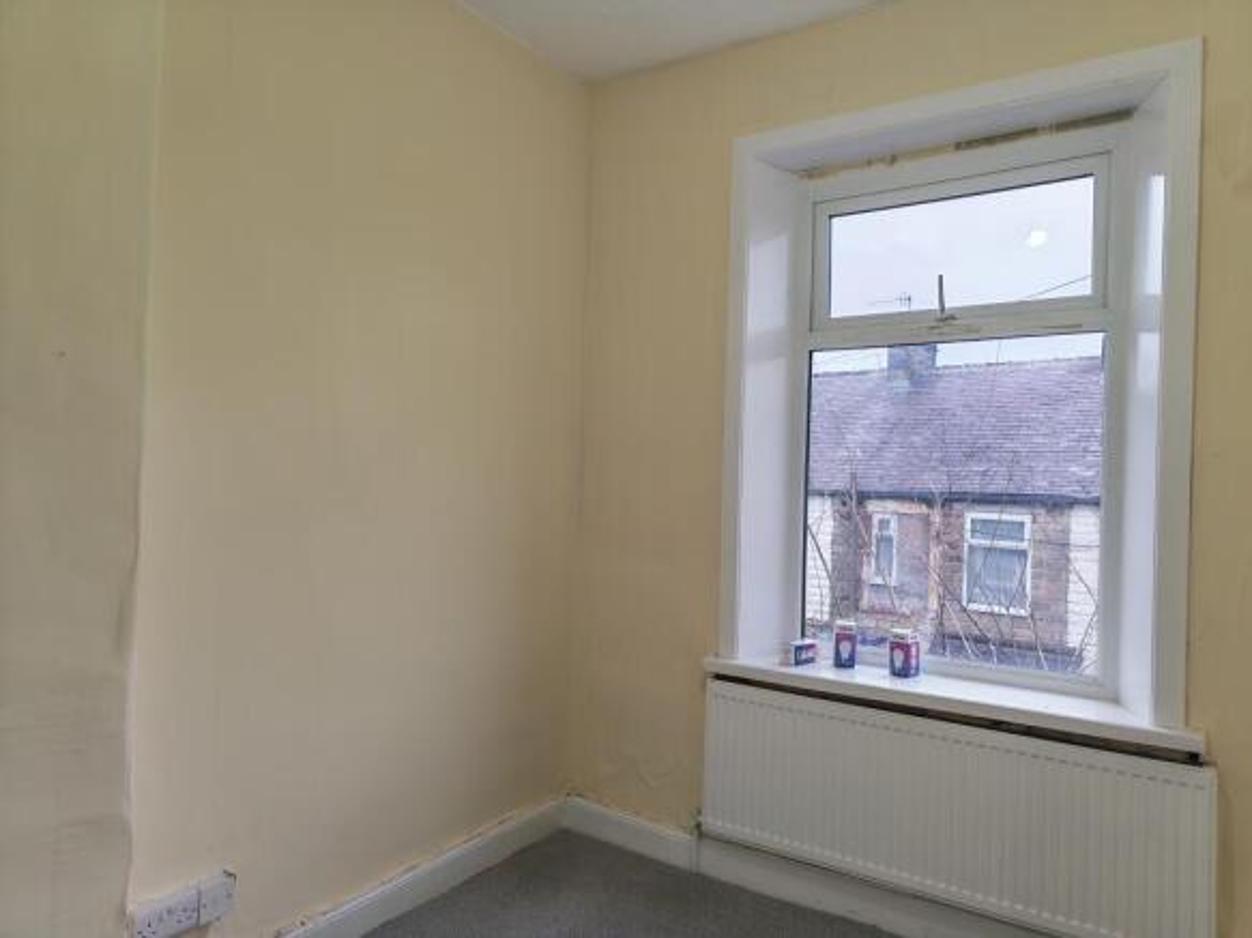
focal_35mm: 23
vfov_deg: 58.9
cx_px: 626
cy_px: 469
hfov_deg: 73.9
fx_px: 832
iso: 50
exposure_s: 1/200
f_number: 1.6
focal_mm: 5.4
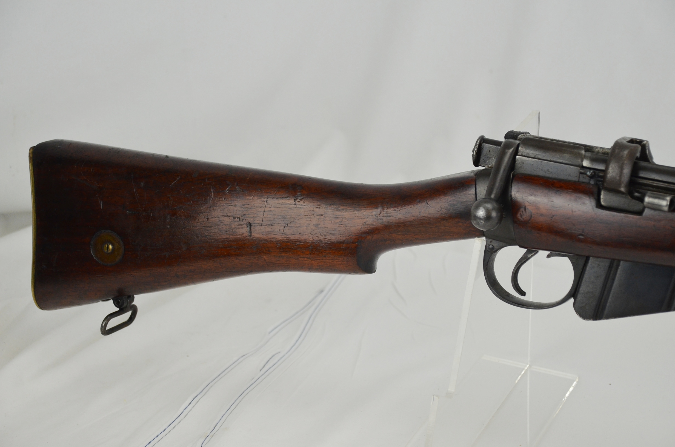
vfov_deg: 15.6
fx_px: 1628
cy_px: 224
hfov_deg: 23.4
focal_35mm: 87
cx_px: 338
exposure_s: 1/250
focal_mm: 58
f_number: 5
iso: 560
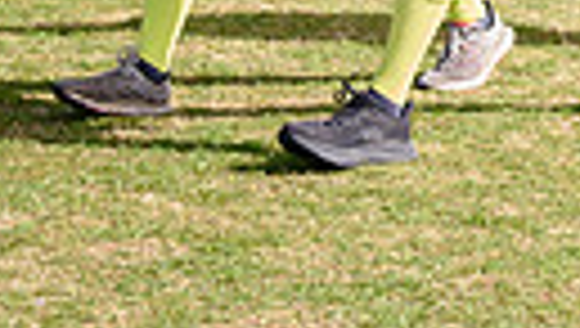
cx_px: 701
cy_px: -350
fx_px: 4097
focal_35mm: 266
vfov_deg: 4.5
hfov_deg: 8.0
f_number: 5.6
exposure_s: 1/160
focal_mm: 32
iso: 100
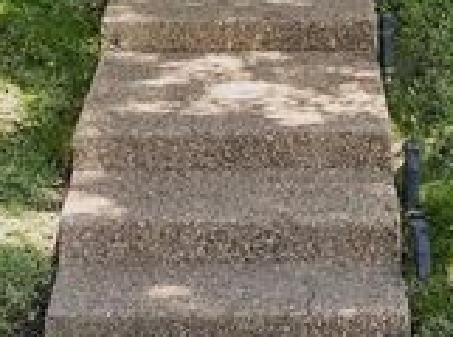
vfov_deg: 9.1
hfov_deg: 12.9
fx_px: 1998
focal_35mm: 153
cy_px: -345
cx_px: 121
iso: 140
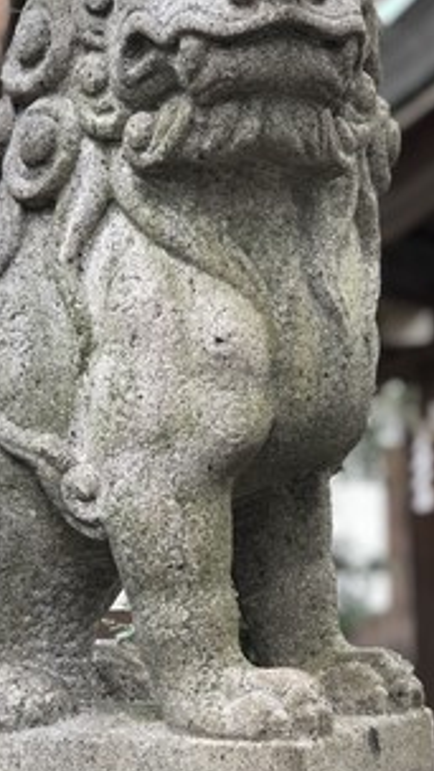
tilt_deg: +5.3
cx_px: 117
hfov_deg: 13.1
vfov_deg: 23.1
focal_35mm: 92
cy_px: 322
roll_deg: +0.7
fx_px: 1882
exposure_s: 1/30
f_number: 2.8
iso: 32
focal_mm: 6.6
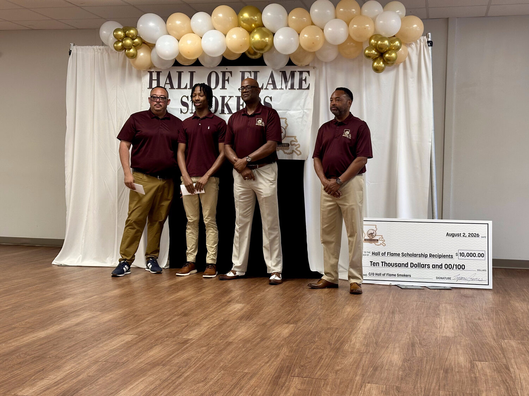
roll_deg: -0.9
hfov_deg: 39.7
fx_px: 734
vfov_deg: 30.3
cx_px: 264
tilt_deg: -2.5
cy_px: 198
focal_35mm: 48
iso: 80
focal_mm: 6.86
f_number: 1.78
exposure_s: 1/50
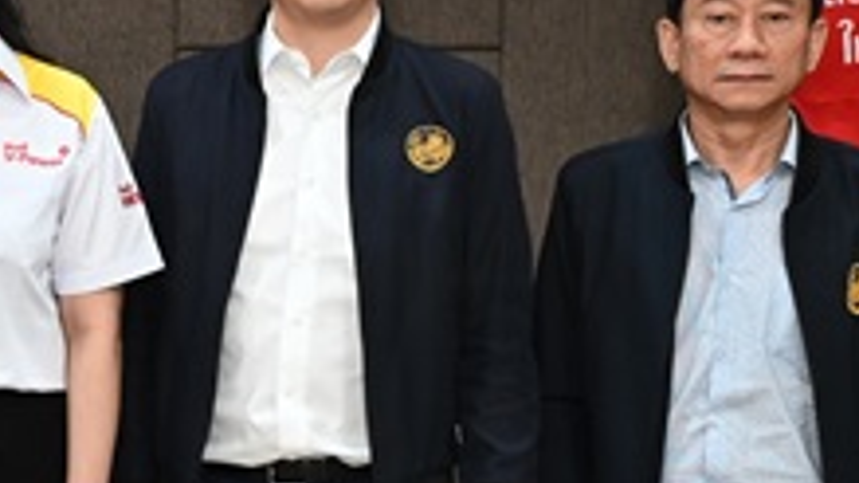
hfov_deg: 17.3
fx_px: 2634
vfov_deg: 10.4
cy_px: 428
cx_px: -286
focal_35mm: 116
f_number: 5.6
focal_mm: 34.5
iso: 2000
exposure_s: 1/80
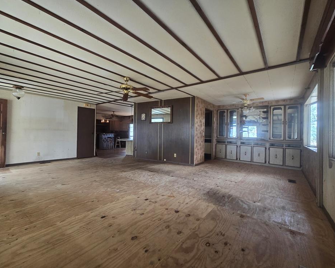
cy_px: 133
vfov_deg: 88.0
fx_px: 139
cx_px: 166
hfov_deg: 100.7
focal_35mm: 14
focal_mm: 2.2
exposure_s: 1/60
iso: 160
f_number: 2.2
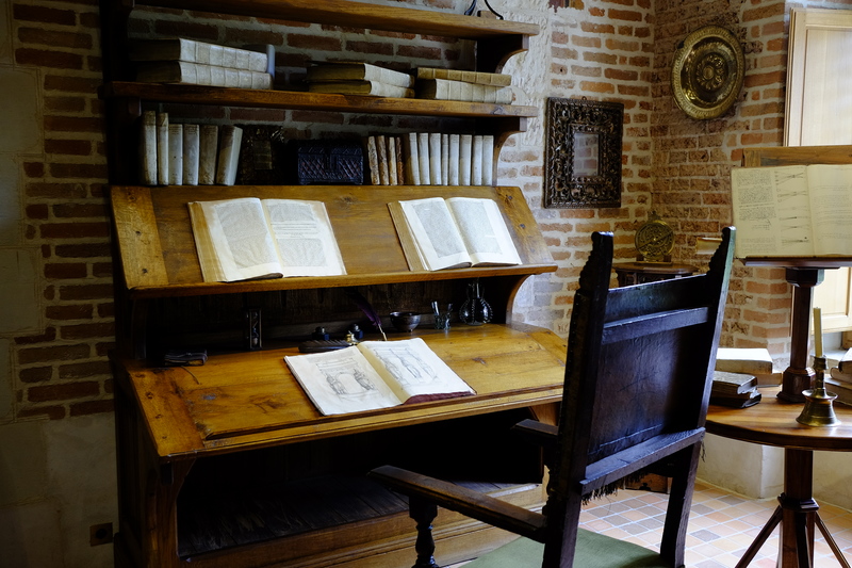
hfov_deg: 54.4
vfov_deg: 37.8
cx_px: 426
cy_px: 284
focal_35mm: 35
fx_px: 828
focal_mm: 23
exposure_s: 1/30
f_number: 4
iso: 400
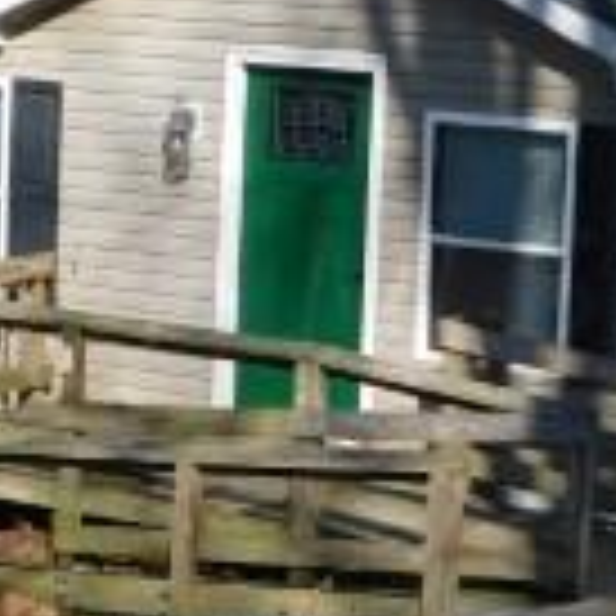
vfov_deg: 11.7
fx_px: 3000
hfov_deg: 11.7
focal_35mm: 149
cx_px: 319
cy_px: 288
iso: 125
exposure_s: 1/800
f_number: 3.5
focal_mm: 6.3
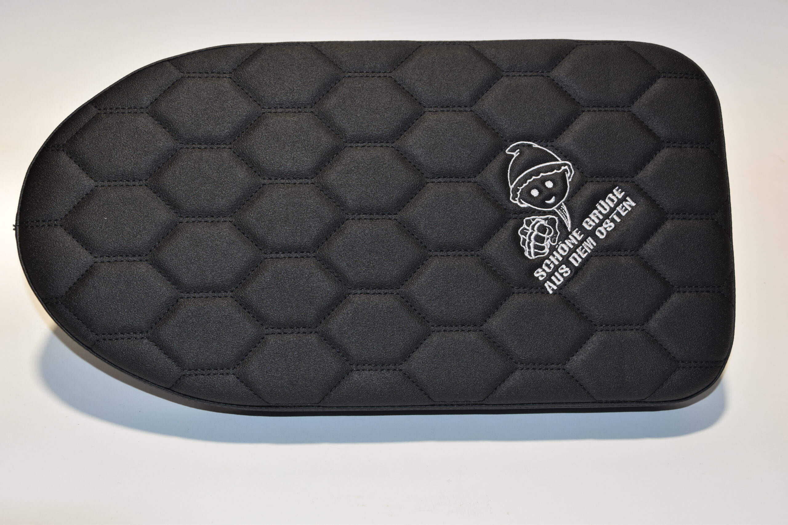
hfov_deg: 35.1
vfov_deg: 23.8
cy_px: 262
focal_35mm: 57
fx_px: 1248
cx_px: 394
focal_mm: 38
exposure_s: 1/125
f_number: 5.6
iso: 560
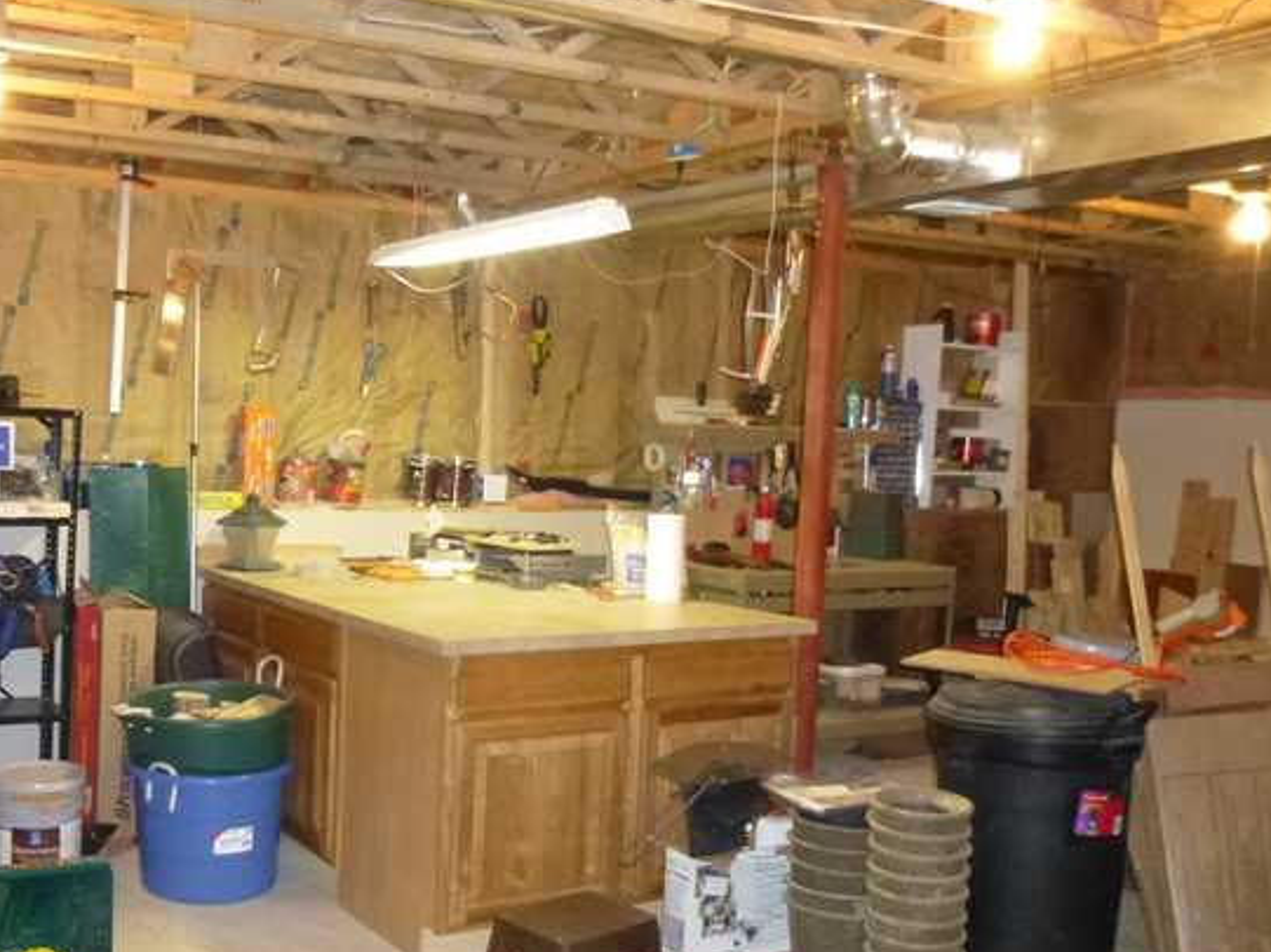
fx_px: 1358
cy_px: 559
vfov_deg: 38.5
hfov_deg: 48.7
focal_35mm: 37
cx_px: 355
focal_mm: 4.5
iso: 1000
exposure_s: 1/60
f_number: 3.1
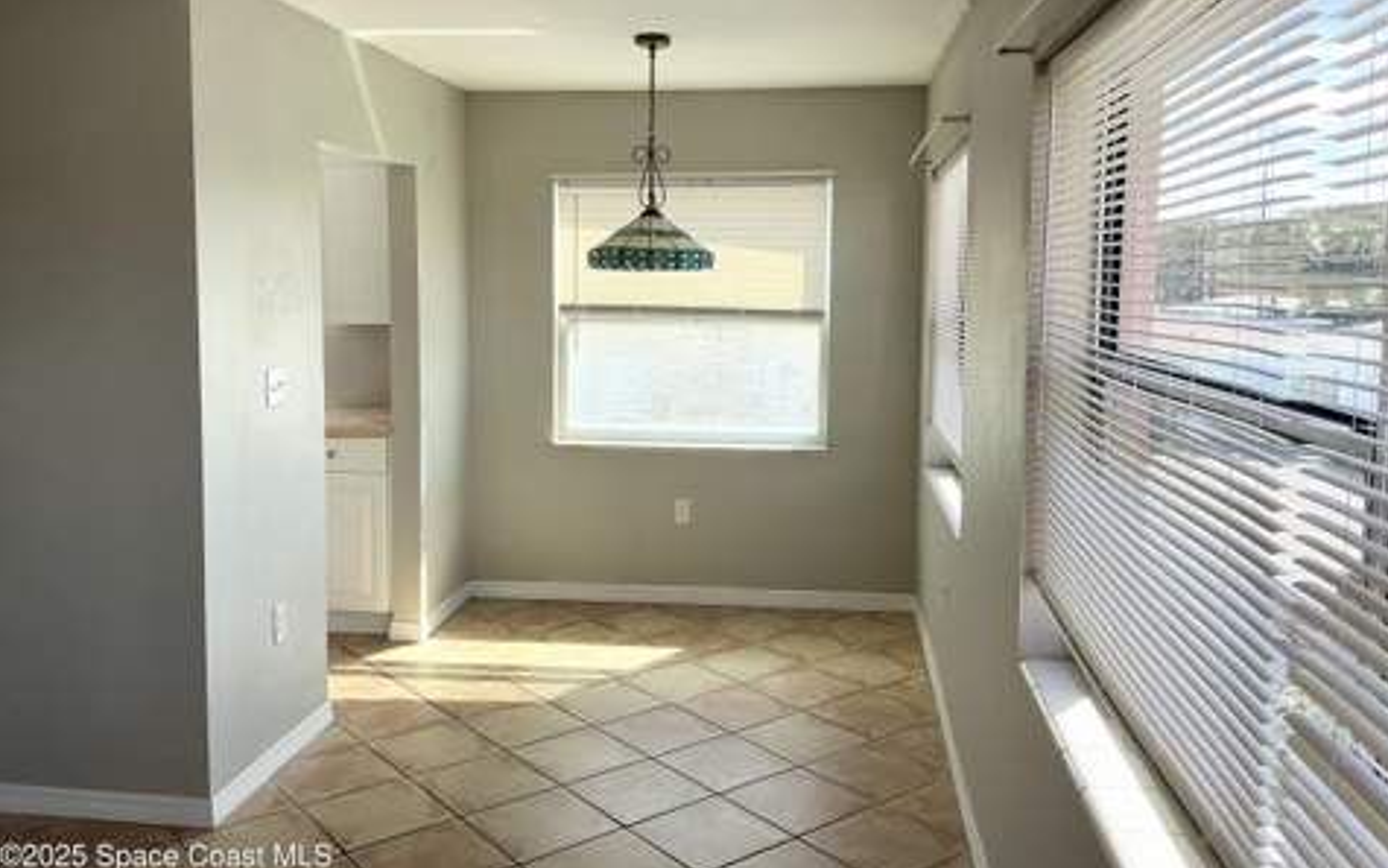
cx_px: 698
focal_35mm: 31
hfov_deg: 61.2
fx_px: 1173
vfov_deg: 40.5
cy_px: 376
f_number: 1.8
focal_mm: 3
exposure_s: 1/221
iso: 25
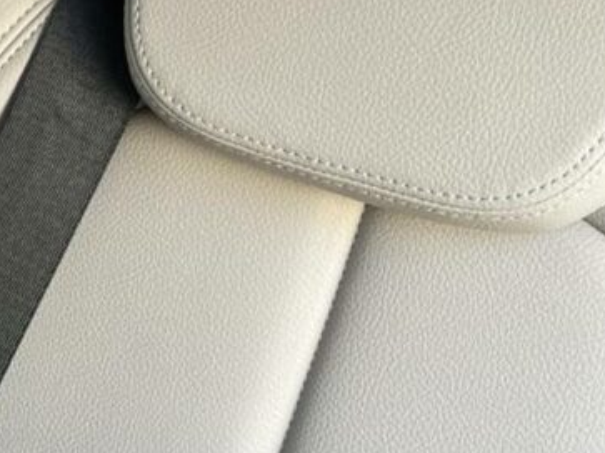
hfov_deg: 16.6
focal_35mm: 110
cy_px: 293
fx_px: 1922
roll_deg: -3.4
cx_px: -250
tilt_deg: -26.6
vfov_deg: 13.4
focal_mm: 5.1
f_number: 1.6
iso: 64
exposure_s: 1/100
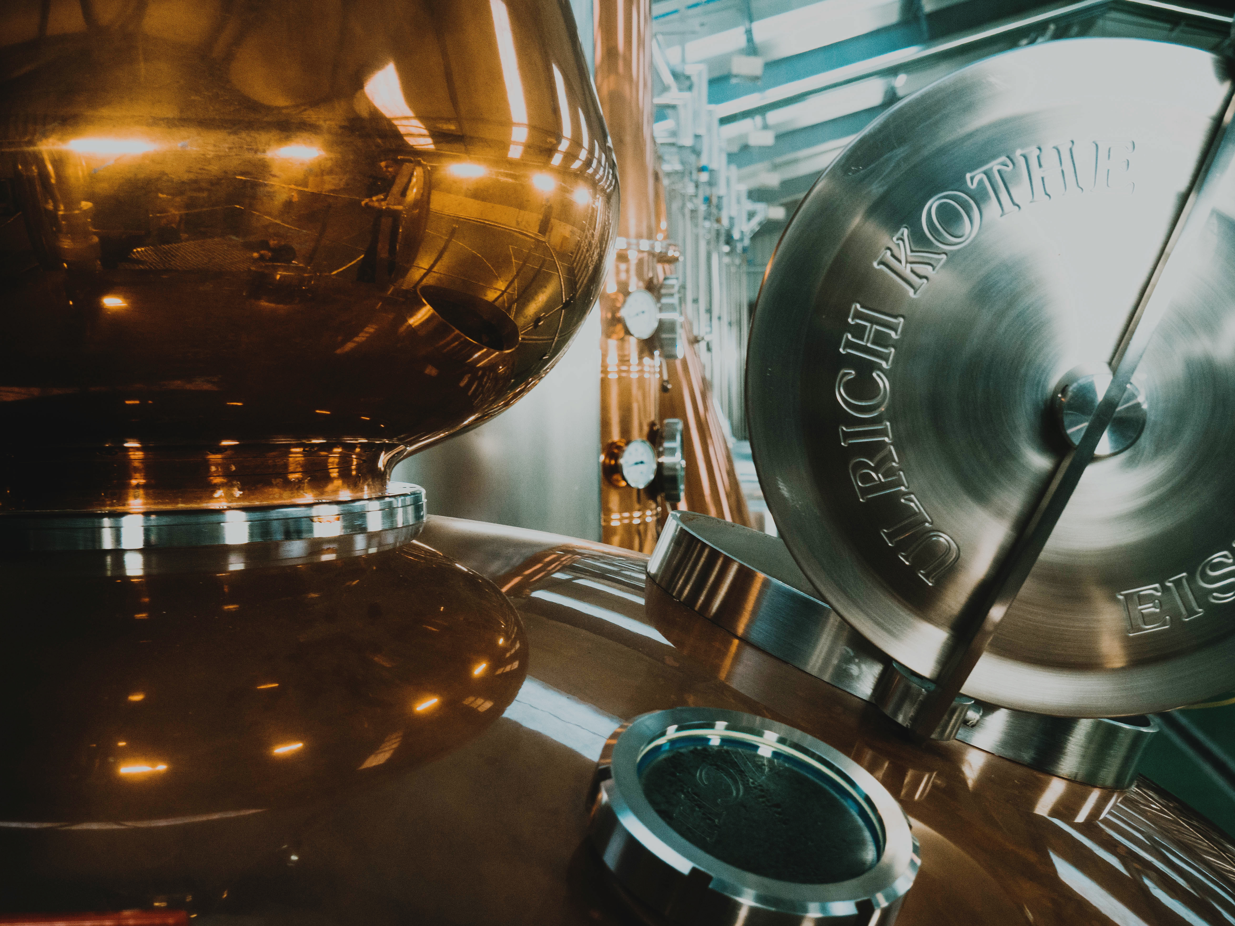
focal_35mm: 50
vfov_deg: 29.1
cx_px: 618
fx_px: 1784
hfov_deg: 38.2
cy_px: 463
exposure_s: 1/20
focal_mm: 25
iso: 800
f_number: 4.5
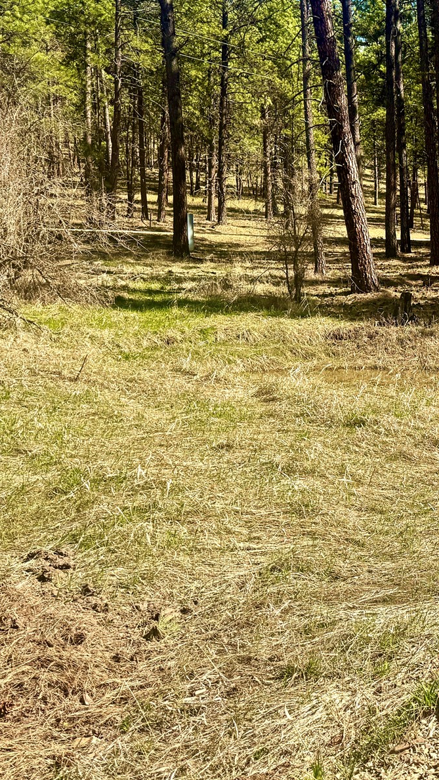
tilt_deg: -4.2
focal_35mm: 45
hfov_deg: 22.5
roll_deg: -0.8
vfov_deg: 45.2
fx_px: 932
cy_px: 314
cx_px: 627
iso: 80
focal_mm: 6.76
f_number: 1.78
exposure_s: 1/2415
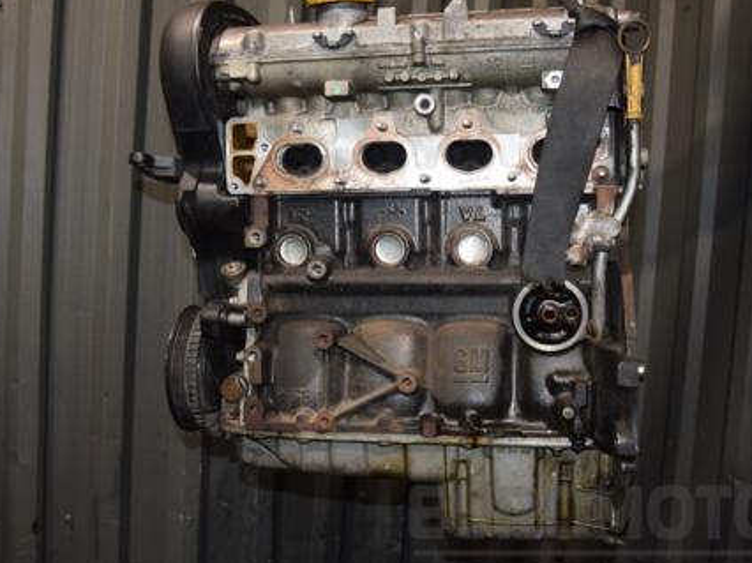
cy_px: 277
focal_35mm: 43
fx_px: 927
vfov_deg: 33.8
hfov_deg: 44.2
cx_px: 376
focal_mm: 21
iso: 800
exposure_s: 1/60
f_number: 5
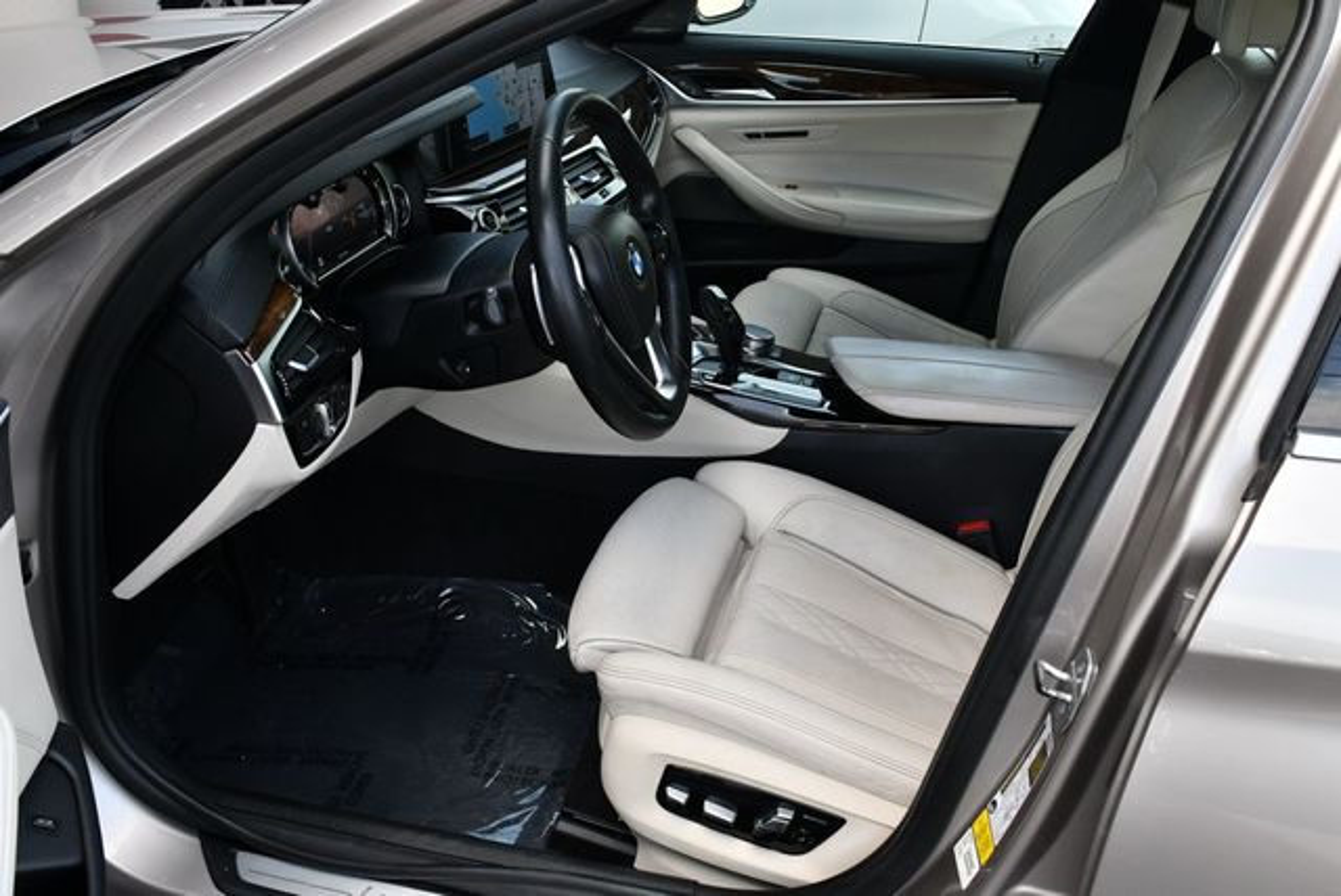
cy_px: 448
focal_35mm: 36
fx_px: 1342
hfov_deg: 53.1
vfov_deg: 36.9
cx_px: 670
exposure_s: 1/250
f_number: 5.6
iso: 220
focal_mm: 18
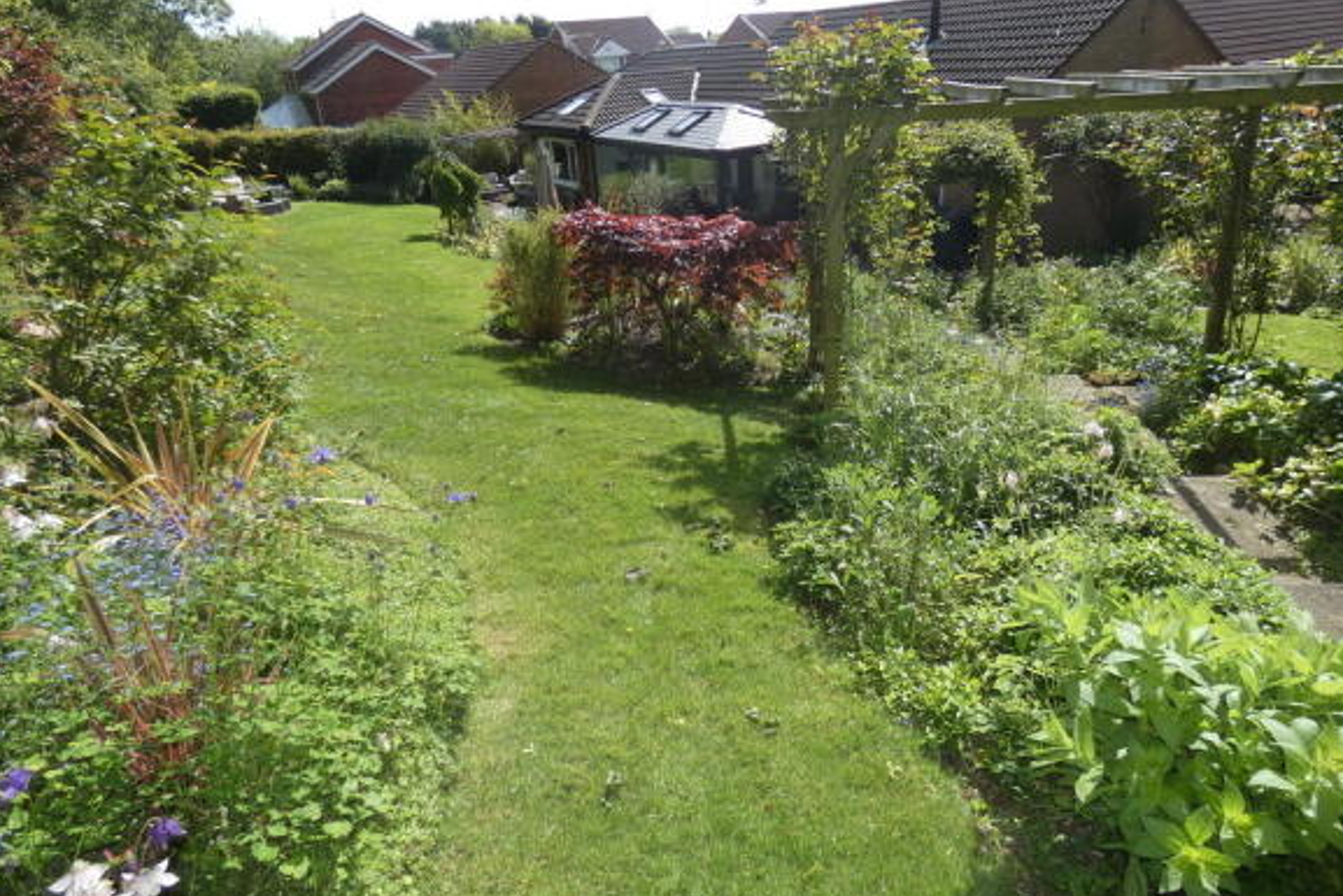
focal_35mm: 21
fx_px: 784
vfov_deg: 59.3
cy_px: 394
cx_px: 672
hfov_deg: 81.2
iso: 80
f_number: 2.8
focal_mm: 3.6
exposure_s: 1/800
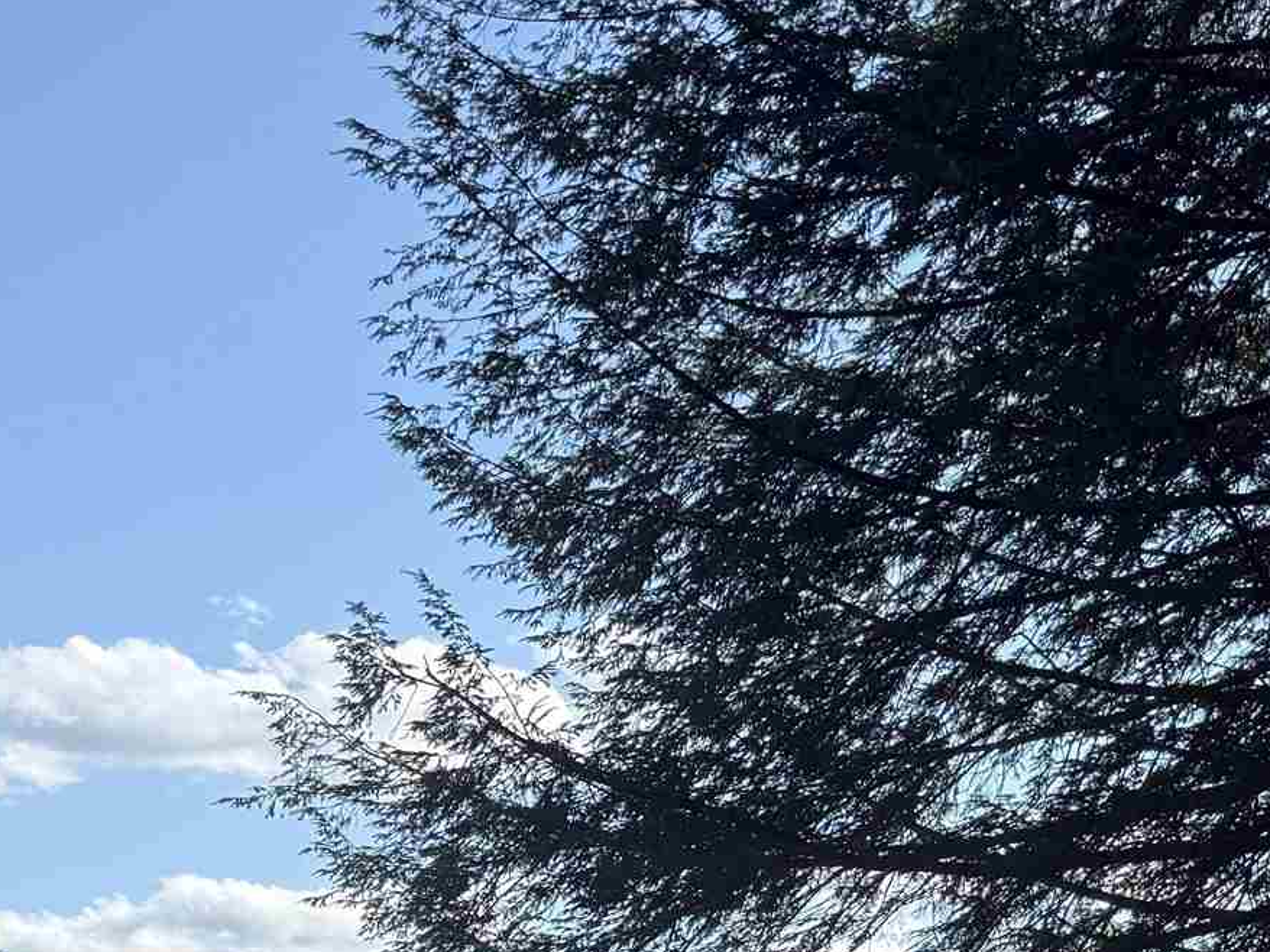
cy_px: 1480
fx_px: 3081
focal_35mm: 84
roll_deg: +1.9
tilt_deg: -2.6
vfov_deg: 15.9
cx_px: 310
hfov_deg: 23.1
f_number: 1.78
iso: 80
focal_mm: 6.76
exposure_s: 1/2611
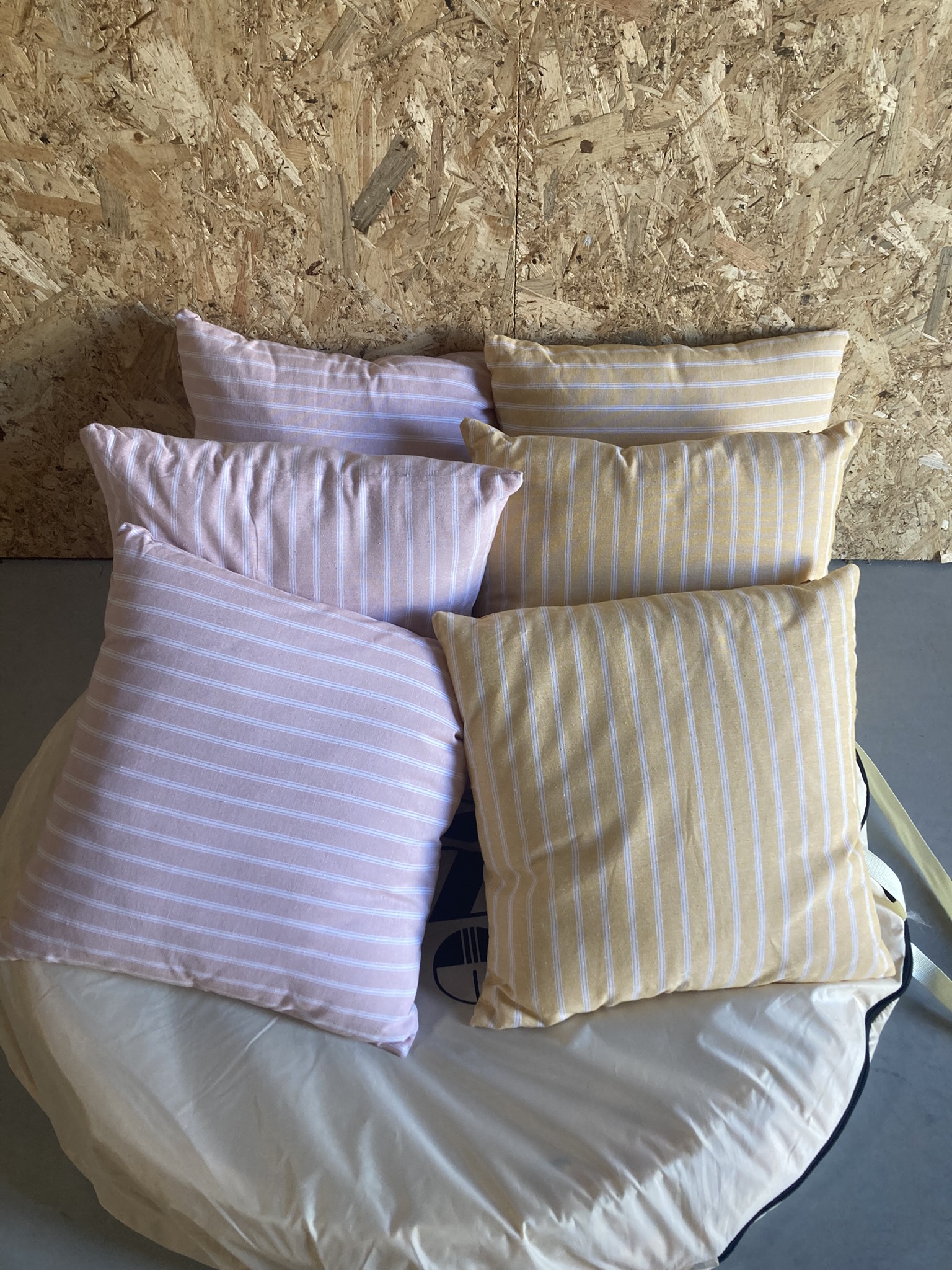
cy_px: 635
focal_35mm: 28
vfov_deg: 63.4
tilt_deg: -49.9
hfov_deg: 49.7
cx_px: 476
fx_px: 1027
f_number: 1.8
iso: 80
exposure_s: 1/81
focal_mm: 3.99
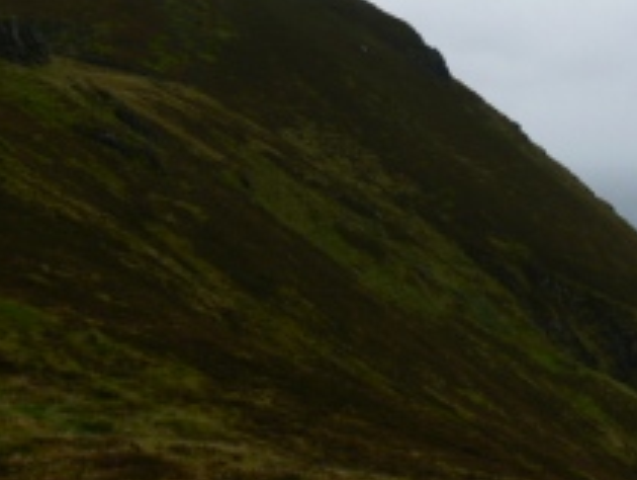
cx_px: 334
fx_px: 1363
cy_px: 216
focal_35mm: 74
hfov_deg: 26.3
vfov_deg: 19.9
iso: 80
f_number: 4
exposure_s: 1/80
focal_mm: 6
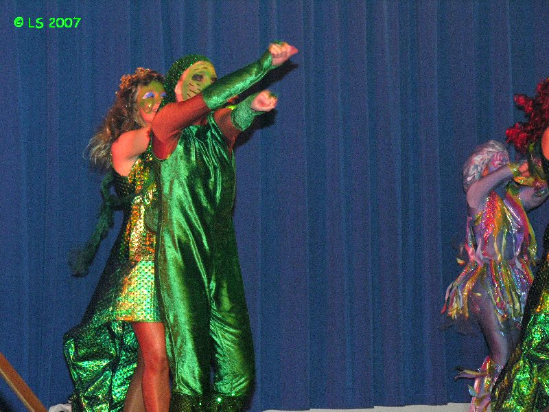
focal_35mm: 175
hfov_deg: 11.3
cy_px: 206
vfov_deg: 8.5
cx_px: 274
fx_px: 2775
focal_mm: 44.5
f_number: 4
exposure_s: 1/60.1
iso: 200
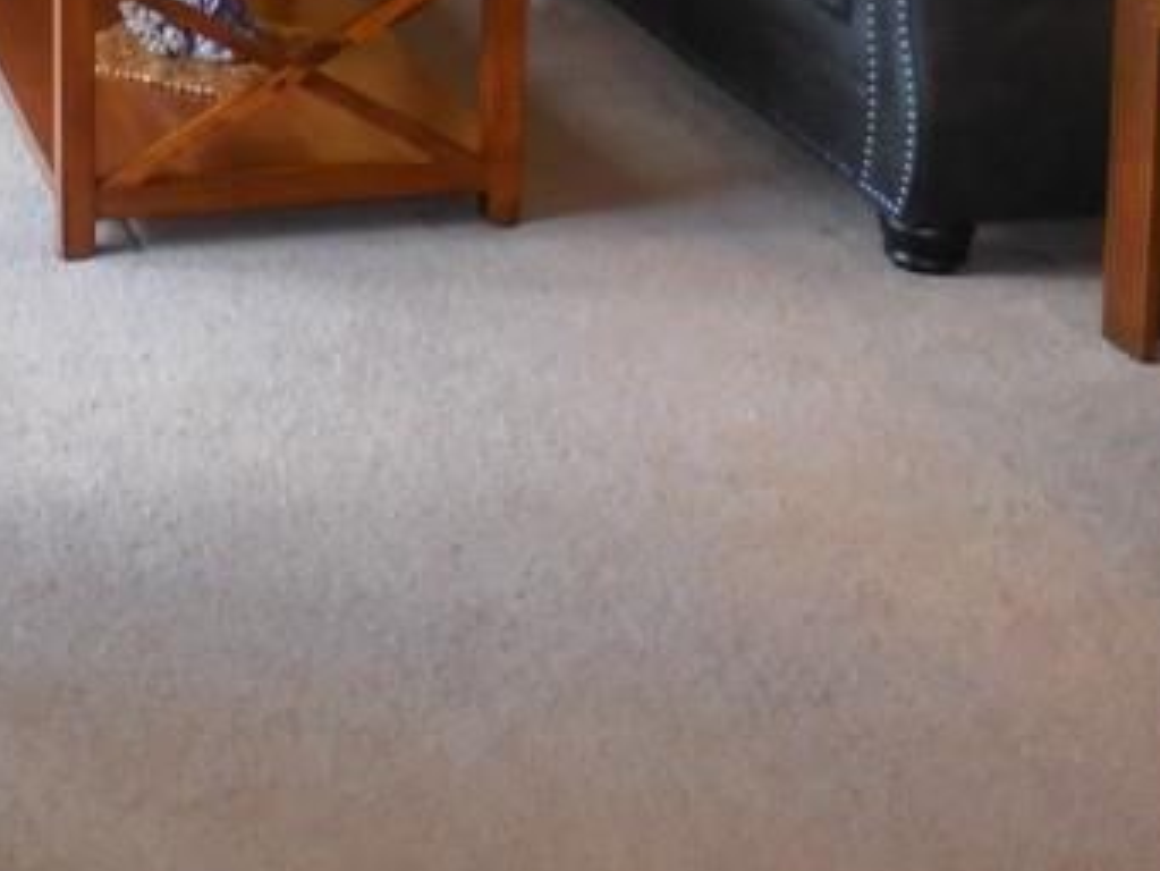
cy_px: -381
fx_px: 2514
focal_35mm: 75
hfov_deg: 25.0
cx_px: 68
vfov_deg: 17.9
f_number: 3.1
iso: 320
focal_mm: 4.5
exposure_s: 1/25
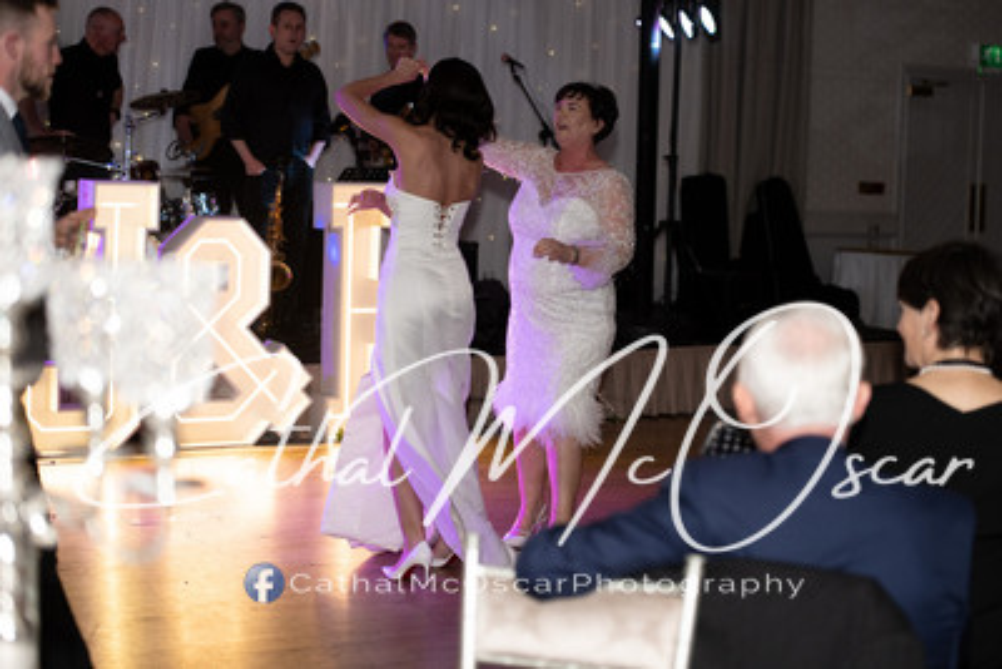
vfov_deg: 13.2
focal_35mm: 104
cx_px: 512
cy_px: 334
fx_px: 2896
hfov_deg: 19.6
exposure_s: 1/250
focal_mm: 100
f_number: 2.8
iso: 640
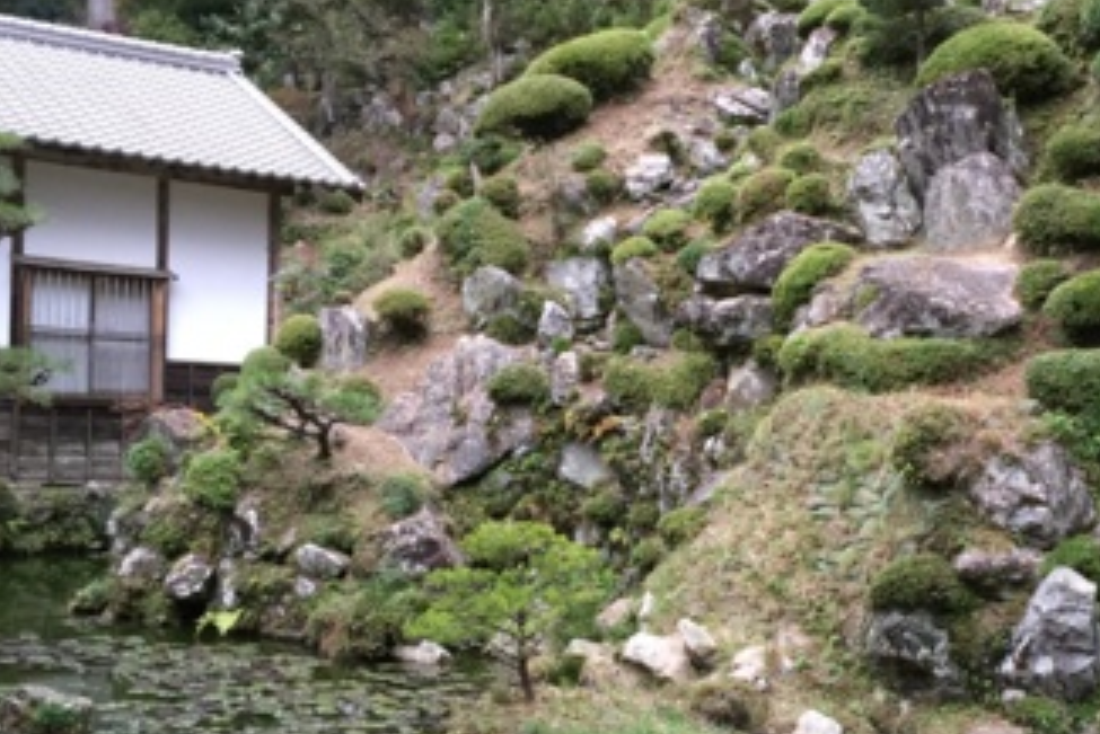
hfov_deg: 37.8
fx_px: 1590
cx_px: 714
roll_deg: -1.4
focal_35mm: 52
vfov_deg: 25.9
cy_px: 480
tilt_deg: -4.4
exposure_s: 1/30
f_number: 2.2
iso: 80
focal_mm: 4.15
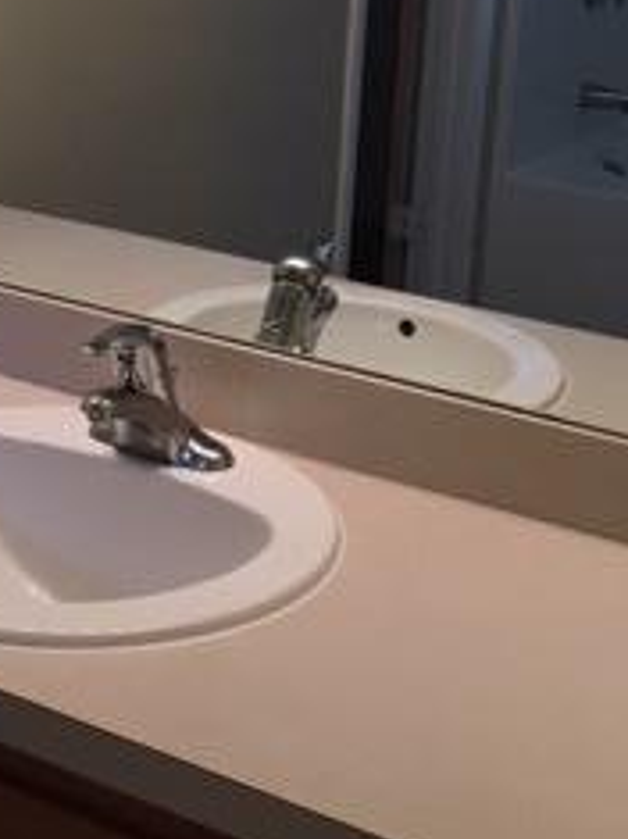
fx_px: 1913
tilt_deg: -10.8
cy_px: 114
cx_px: 61
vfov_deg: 24.2
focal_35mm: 79
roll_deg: -3.7
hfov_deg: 18.3
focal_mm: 4.15
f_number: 2.2
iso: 25
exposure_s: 1/30
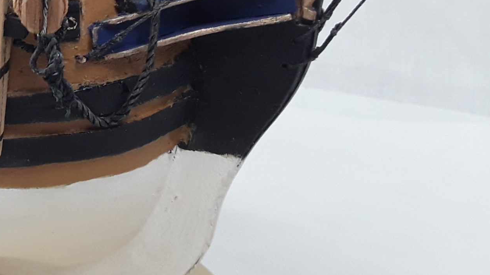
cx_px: -5
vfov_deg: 19.6
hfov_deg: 32.1
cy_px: 15
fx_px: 780
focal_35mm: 60
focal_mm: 2.91
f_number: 1.9
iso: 64
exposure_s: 1/33
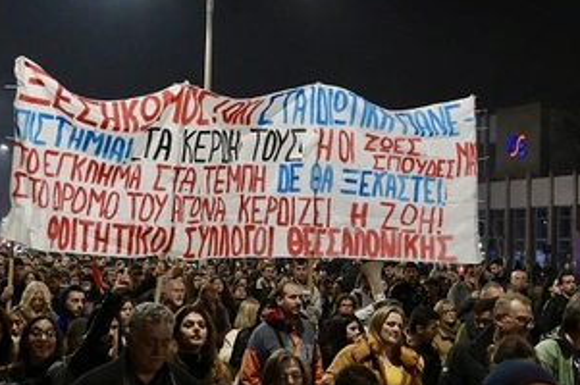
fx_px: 1096
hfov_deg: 29.6
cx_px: 314
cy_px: 223
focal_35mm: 68
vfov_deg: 19.9
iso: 3200
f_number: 4
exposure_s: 1/125
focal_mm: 31.5
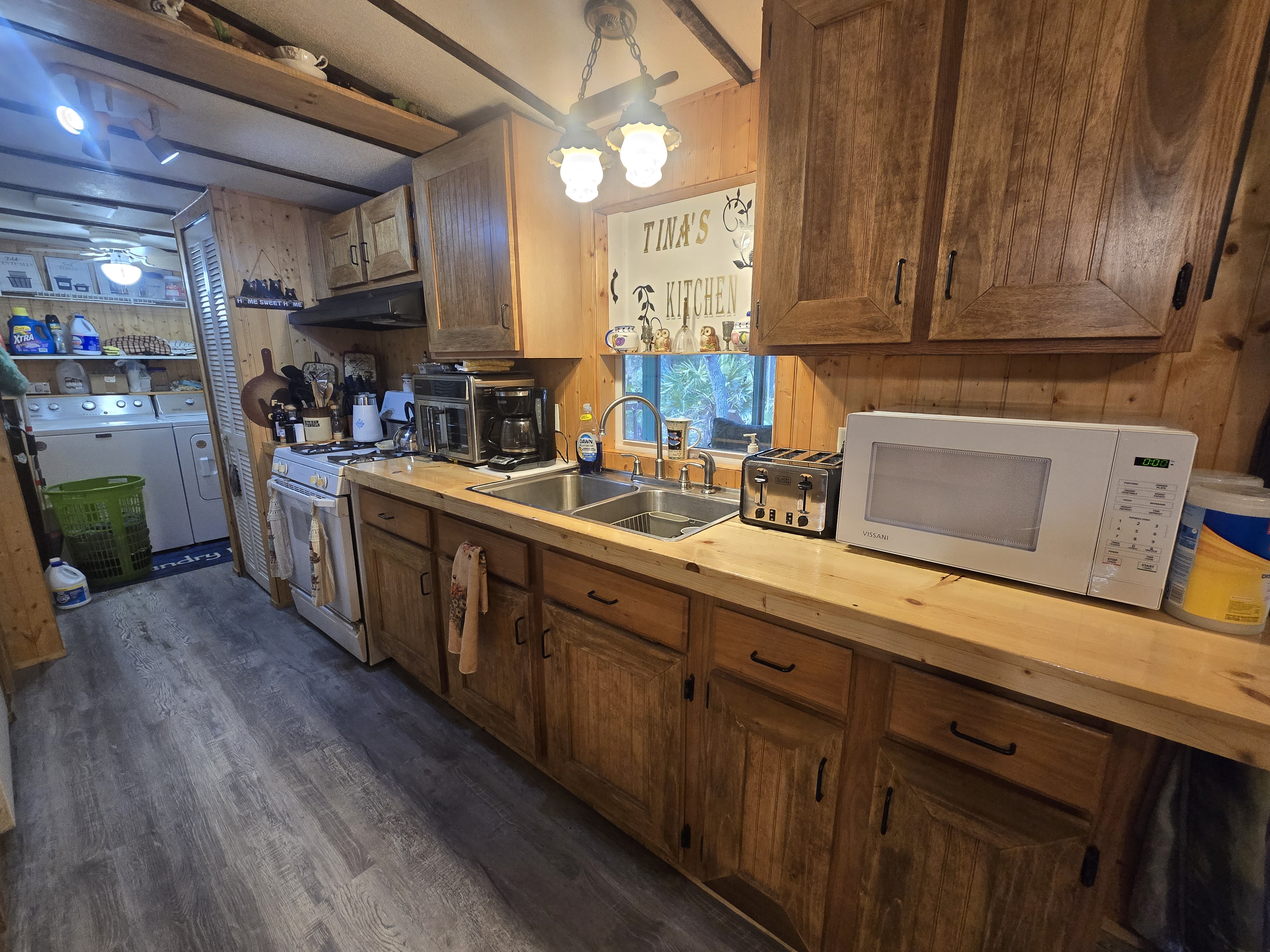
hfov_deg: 106.2
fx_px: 477
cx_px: 635
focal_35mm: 13
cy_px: 476
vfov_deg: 89.9
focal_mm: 2.2
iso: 320
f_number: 2.2
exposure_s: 1/60
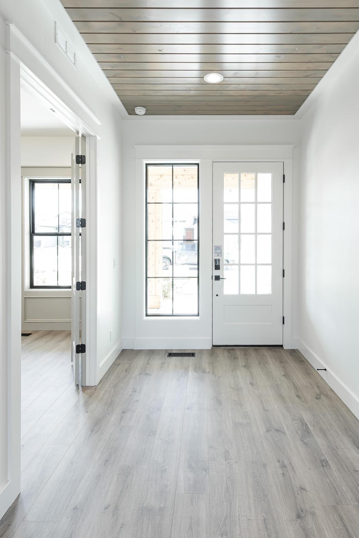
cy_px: 262
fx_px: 299
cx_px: 215
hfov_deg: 61.5
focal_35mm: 20
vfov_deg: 83.9
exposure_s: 1/60
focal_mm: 14
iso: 200
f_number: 4.5
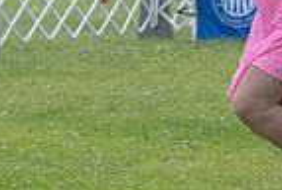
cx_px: 446
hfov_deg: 7.1
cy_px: -39
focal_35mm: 283
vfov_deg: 4.9
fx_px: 2221
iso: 100
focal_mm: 70
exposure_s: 1/640
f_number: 4.5
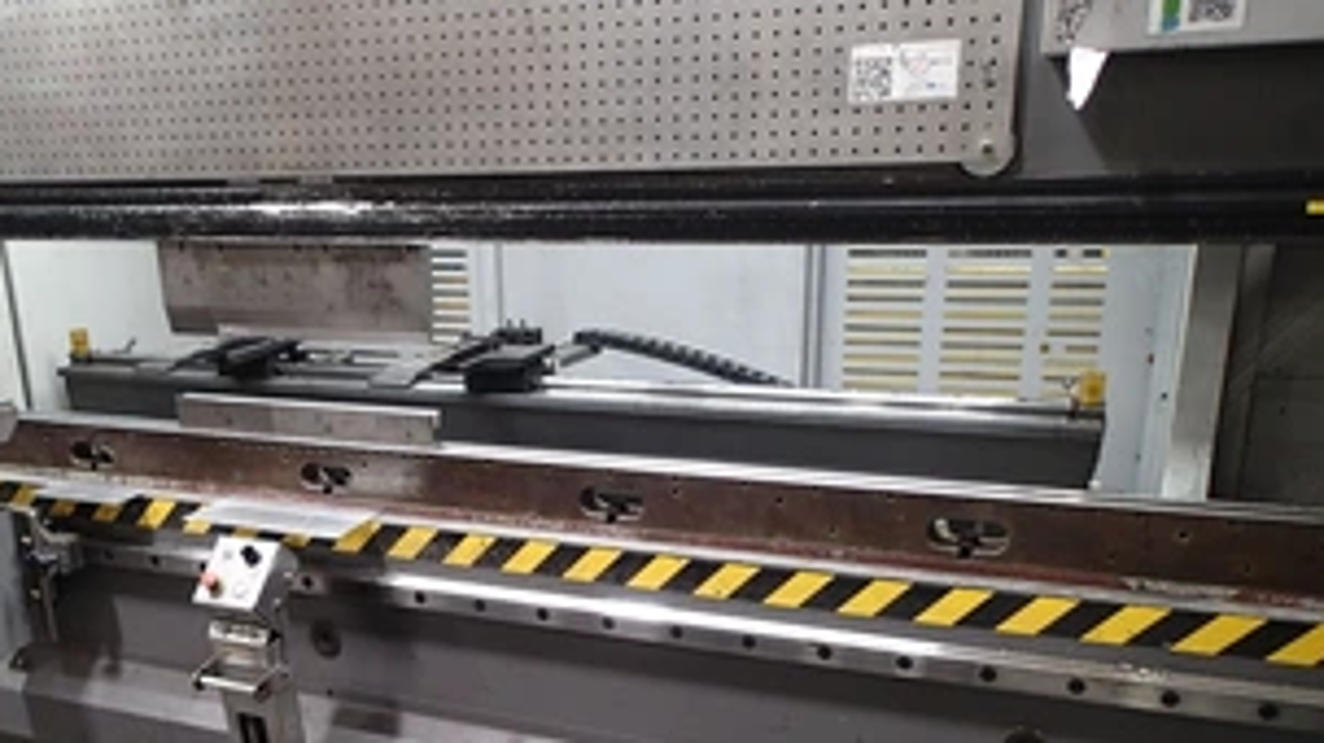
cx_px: 507
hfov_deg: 54.8
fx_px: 1263
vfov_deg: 31.6
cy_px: 634
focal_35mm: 36
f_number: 2
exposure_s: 1/30
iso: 250
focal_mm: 4.5
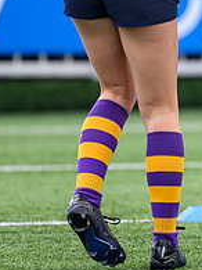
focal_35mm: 1561
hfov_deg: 1.0
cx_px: 458
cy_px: 2
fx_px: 12159
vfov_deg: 1.3
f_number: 2.8
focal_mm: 400
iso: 500
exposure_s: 1/2000
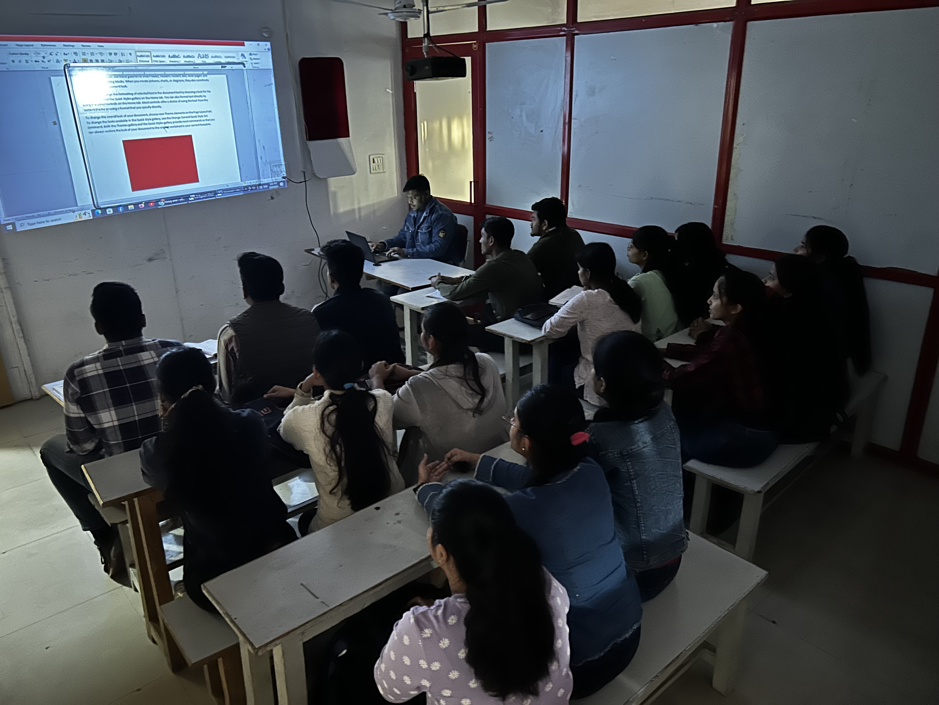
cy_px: 352
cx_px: 470
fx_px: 705
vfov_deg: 53.1
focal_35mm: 26
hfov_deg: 67.3
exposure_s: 1/17
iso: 1000
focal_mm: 5.7
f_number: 1.5
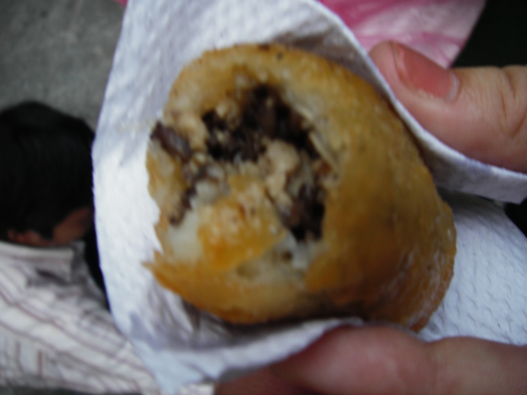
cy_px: 198
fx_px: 579
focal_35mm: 38
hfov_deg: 49.0
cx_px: 264
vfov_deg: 37.7
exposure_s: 1/30
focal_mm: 6.3
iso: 50
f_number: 3.3
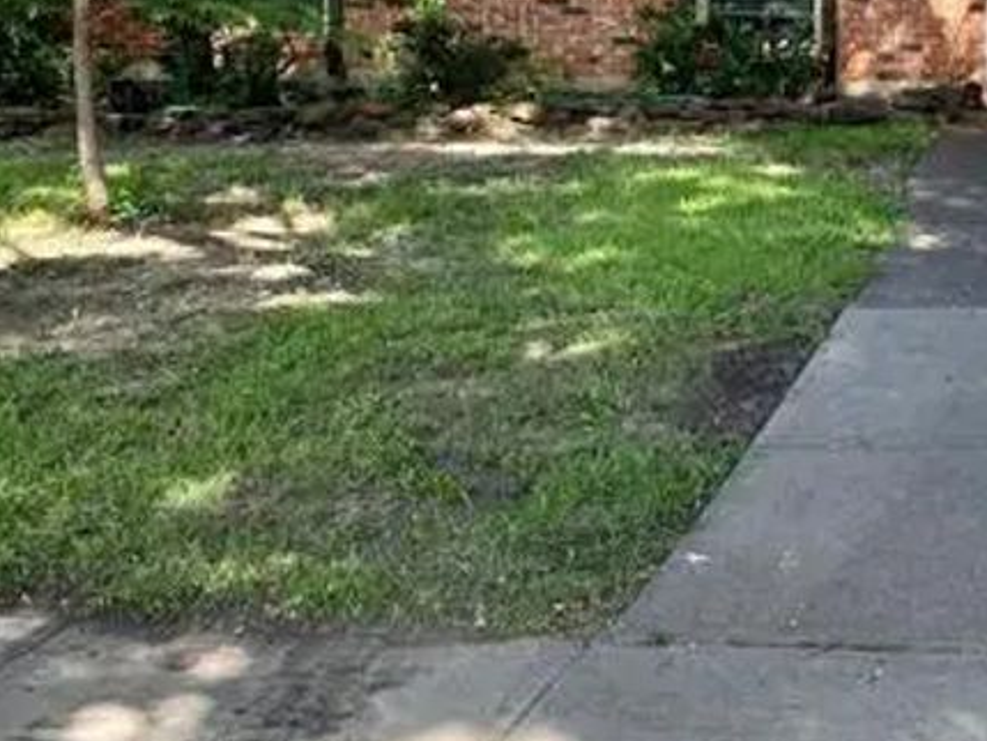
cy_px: -16
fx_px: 1768
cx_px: 1063
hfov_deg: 28.6
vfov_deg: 22.7
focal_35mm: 62
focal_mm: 4.25
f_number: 1.8
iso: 32
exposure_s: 1/871
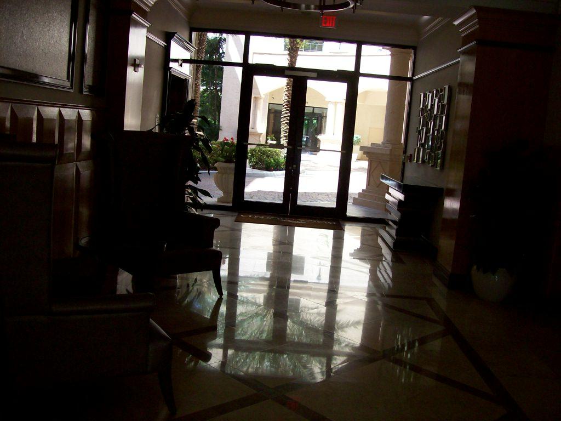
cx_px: 280
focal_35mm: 36
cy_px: 210
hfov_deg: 51.4
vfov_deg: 39.7
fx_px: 583
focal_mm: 6
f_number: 2.7
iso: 80
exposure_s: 1/205
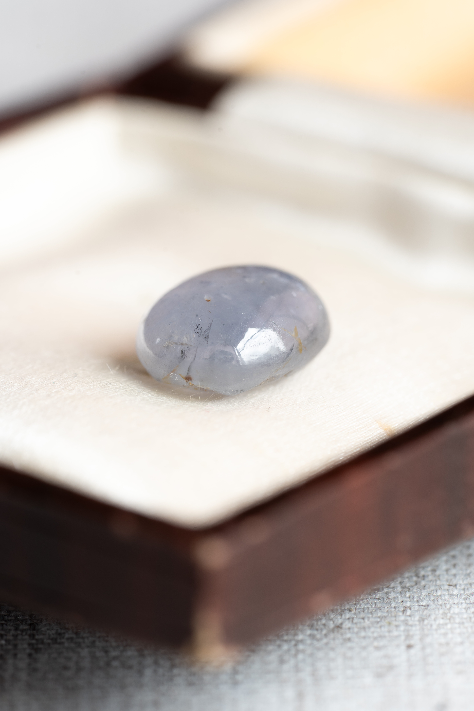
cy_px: 356
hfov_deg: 15.2
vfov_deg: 22.6
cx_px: 237
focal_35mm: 90
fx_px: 1777
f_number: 7.1
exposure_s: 1/10
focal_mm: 90
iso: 100
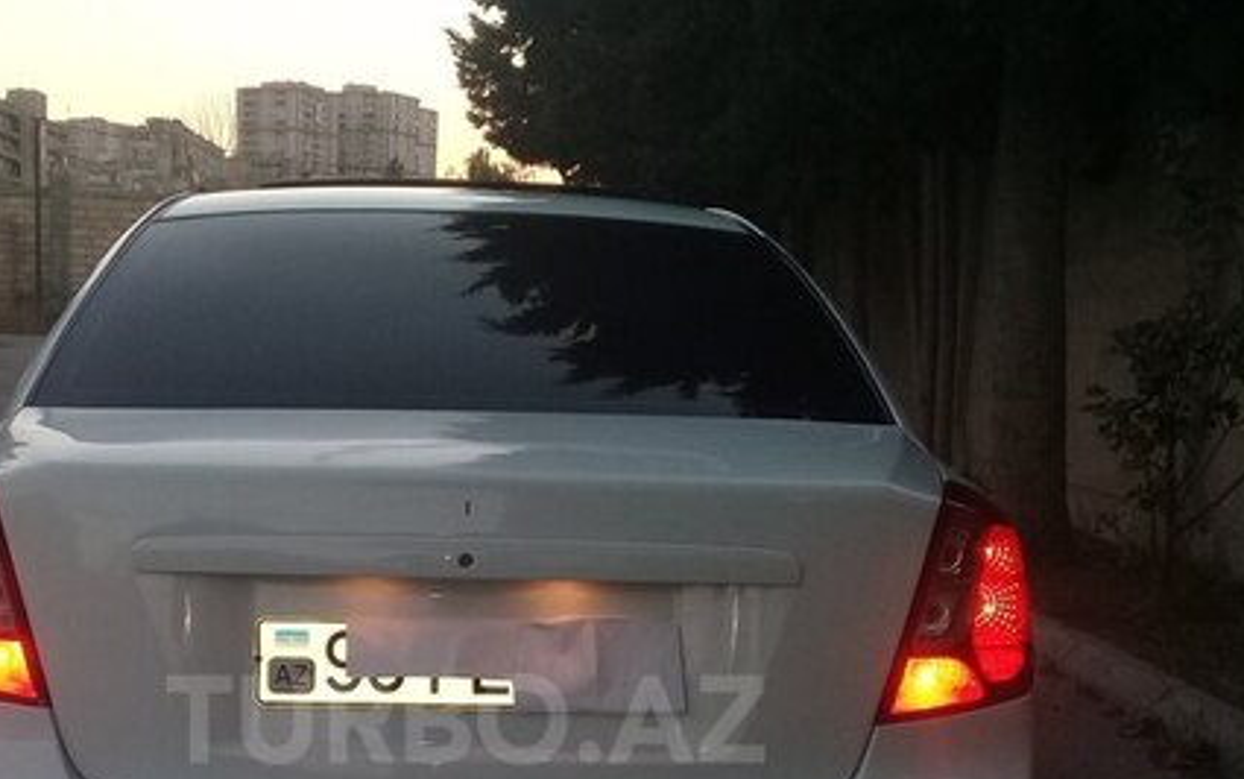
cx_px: 465
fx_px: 1730
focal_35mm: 51
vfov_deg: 24.5
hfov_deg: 39.3
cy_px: 719
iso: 64
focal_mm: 3.3
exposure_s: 1/100
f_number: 2.2
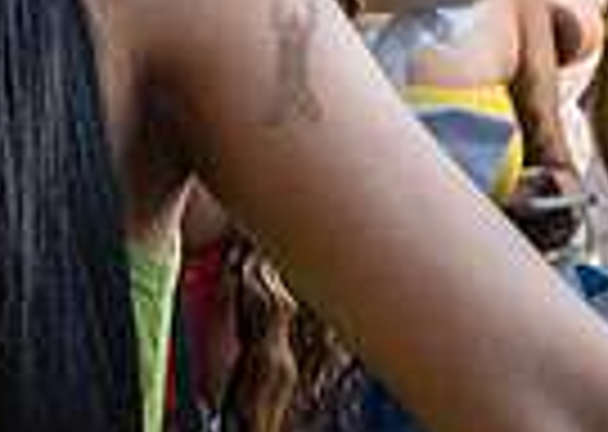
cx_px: -716
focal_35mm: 146
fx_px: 2517
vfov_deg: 9.7
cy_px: -26
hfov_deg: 11.9
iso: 400
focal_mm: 28
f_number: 4.5
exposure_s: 1/250
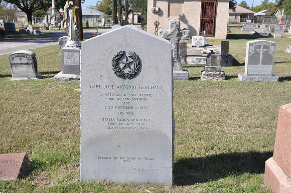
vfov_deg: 29.8
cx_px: 146
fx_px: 363
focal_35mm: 45
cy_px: 96
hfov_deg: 43.7
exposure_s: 1/125
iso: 200
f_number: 11
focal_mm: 30
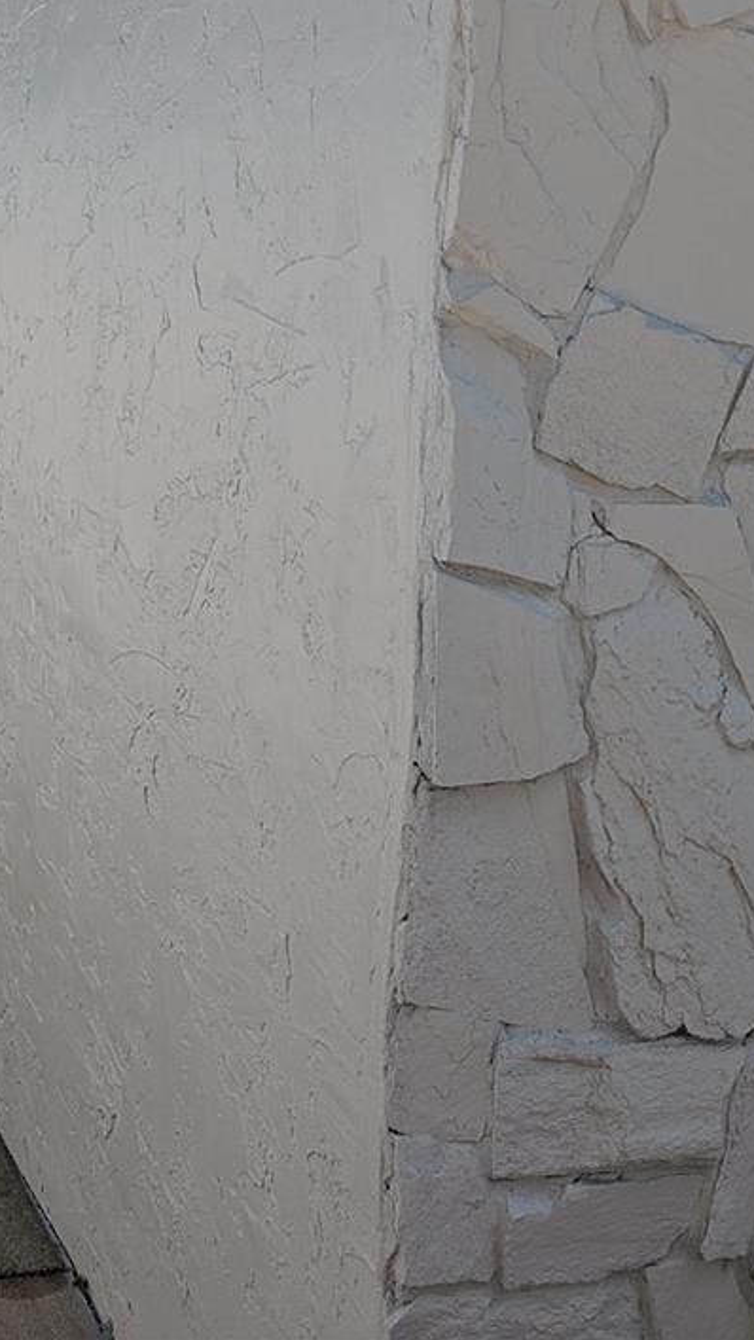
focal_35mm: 59
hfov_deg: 20.1
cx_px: 106
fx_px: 2096
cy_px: 207
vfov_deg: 34.0
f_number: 1.68
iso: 20
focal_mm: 6.9
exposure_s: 1/986
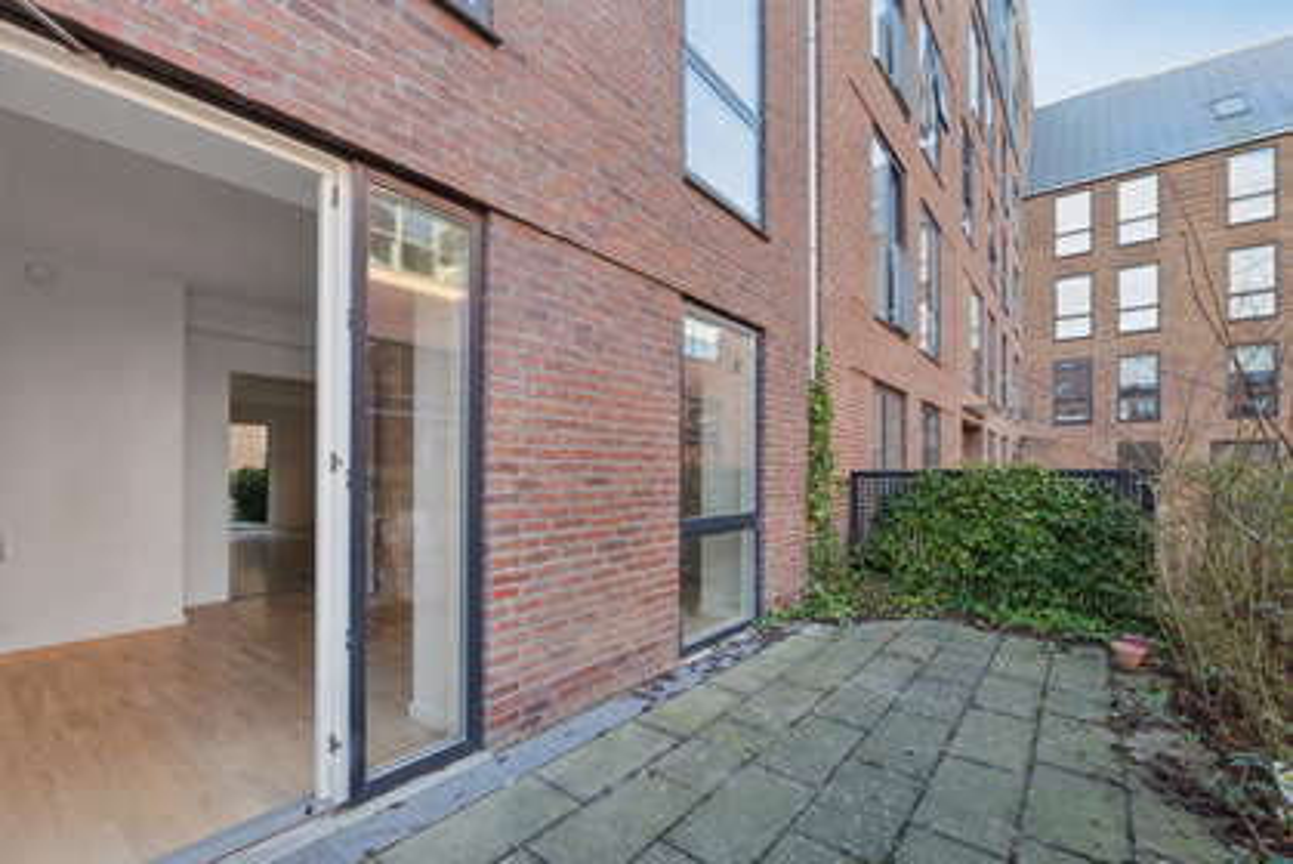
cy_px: 432
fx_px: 539
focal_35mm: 15
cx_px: 646
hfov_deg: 100.4
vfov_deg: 77.4
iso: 200
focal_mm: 10
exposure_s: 1/10
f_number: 8
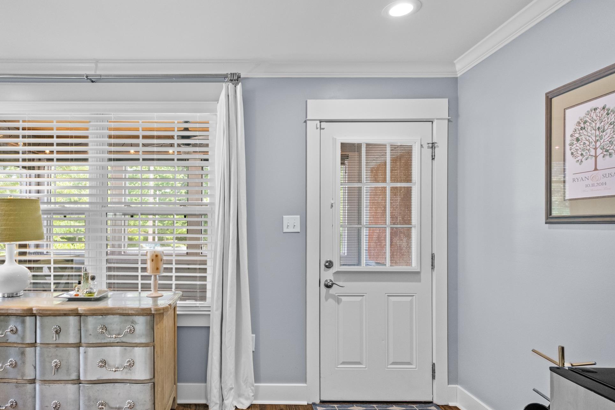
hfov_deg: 77.5
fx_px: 376
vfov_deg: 57.0
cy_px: 232
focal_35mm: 22
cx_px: 240
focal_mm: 11
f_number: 7.1
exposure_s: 1/2
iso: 400
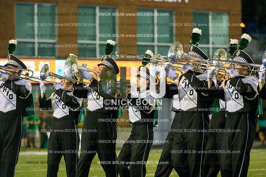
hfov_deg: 10.3
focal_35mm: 200
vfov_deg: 6.9
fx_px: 1478
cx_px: 133
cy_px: 88
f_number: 4
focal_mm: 200
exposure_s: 1/1000
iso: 10000
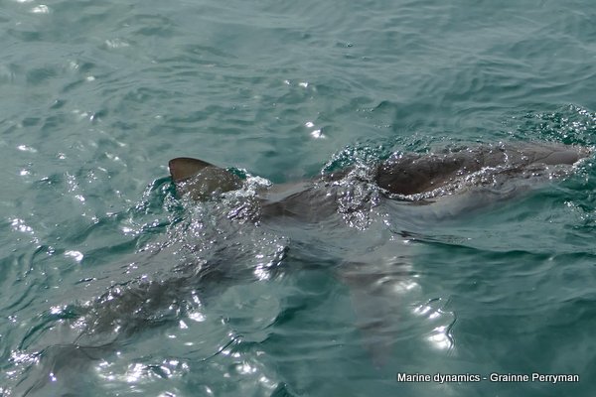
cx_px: 298
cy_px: 198
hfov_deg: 38.9
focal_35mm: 51
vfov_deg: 26.5
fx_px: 844
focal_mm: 18.77
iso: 125
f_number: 3.4
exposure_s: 1/1600
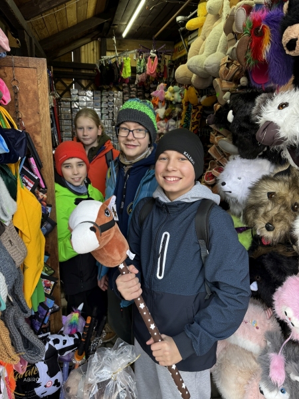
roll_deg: -2.0
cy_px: 200
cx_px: 150
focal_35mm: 24
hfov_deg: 56.8
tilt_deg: -16.0
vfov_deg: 71.6
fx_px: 276
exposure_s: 1/121
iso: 125
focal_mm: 6.86
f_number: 1.78
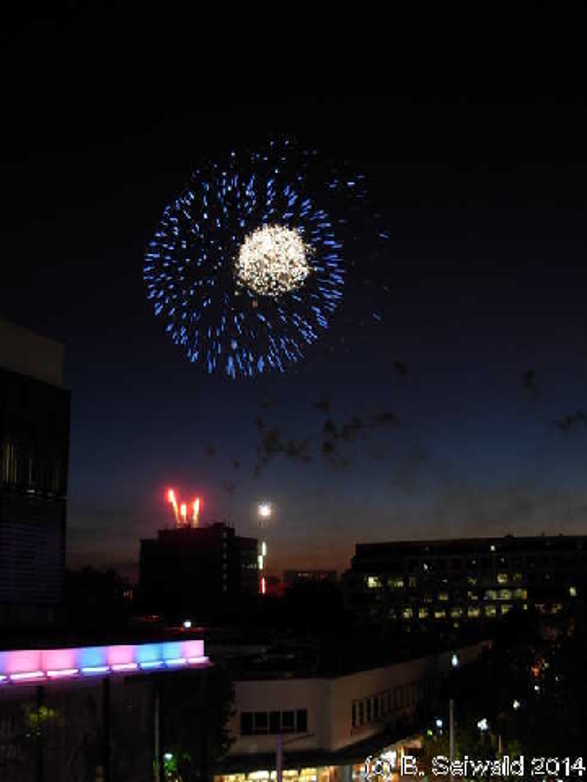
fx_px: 859
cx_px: 294
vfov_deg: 49.0
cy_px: 391
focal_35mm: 38
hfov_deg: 37.7
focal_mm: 6.3
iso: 97
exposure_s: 1/4
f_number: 2.9
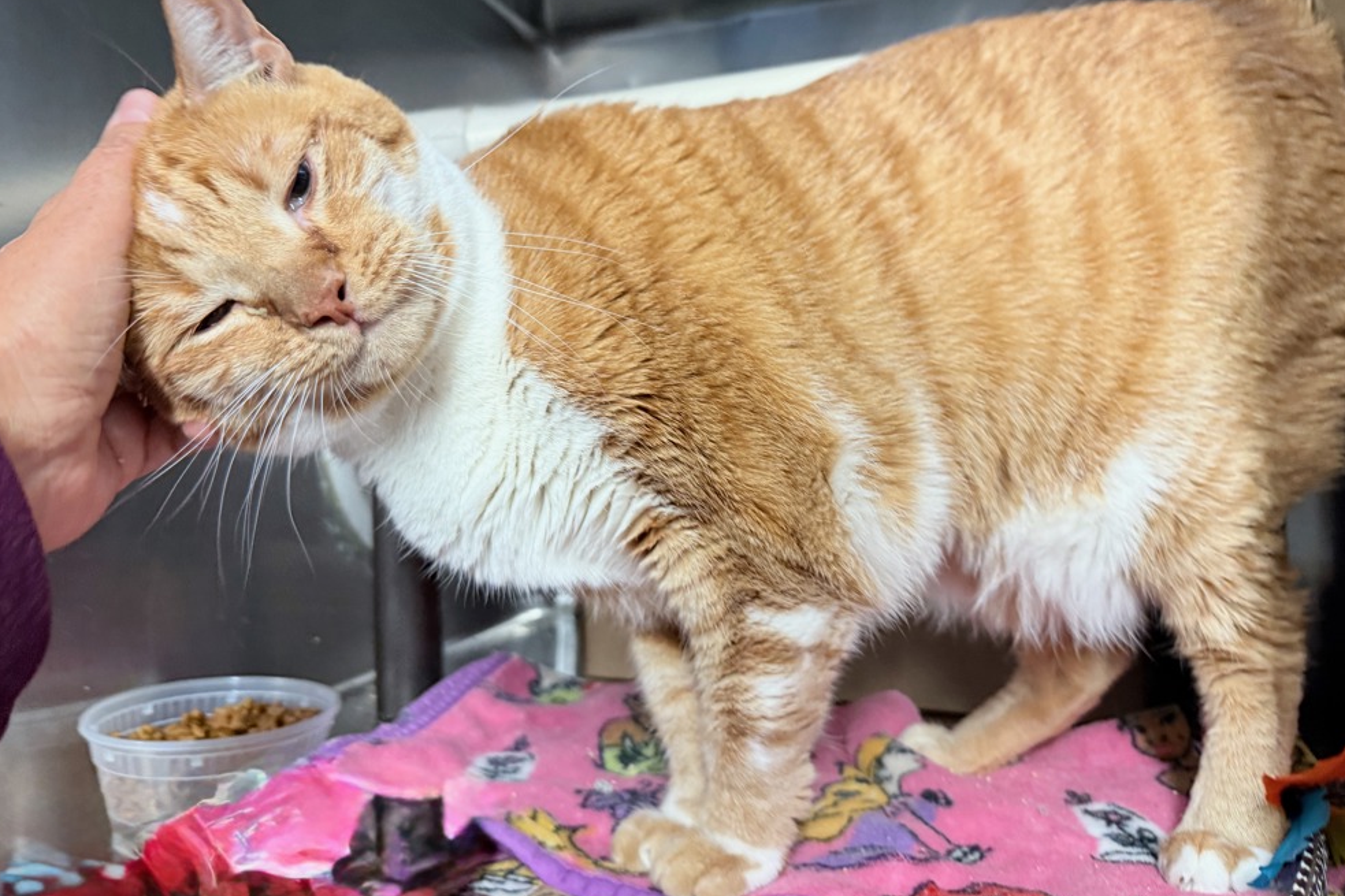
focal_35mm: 26
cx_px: 657
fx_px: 971
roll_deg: +2.5
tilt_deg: +4.2
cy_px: 401
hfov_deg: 69.4
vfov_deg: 49.5
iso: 320
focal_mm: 6.76
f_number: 1.78
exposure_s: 1/60
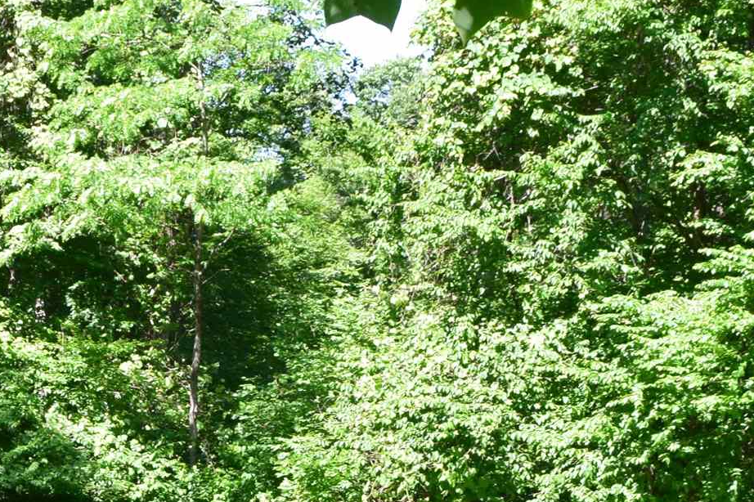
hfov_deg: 22.2
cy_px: 729
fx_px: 1884
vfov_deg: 14.3
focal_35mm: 90
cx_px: 114
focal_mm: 18
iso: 400
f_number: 9
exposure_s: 1/125
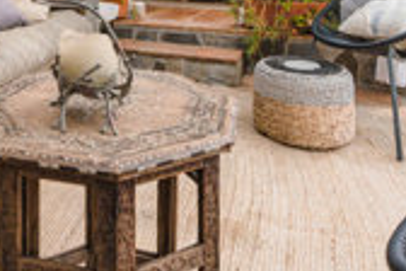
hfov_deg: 46.9
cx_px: 60
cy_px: -7
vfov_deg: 32.0
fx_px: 429
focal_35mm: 38
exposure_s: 1/125
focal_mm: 16
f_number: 22
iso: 500
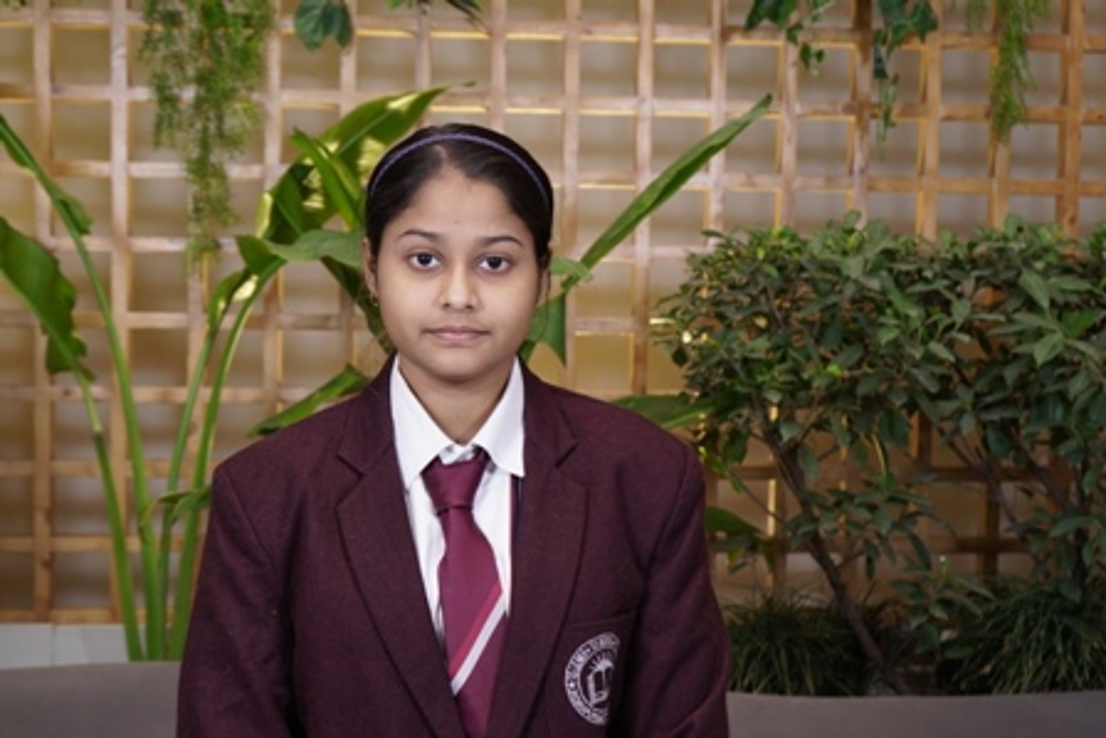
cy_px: 369
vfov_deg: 25.1
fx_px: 1659
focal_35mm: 54
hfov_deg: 36.9
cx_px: 553
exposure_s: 1/80
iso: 320
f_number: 4
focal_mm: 36
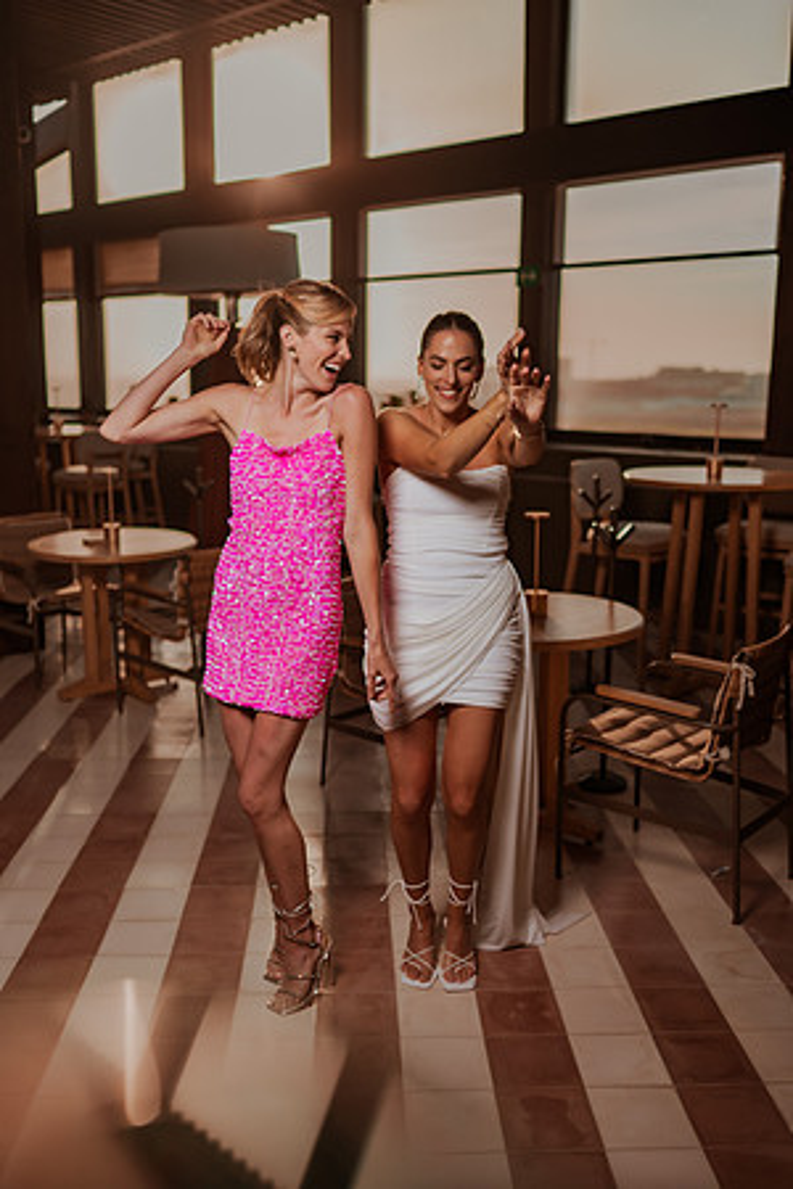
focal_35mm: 35
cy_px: 594
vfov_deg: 54.4
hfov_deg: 37.9
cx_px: 396
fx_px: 1156
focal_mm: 35
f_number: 1.8
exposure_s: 1/5000
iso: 100
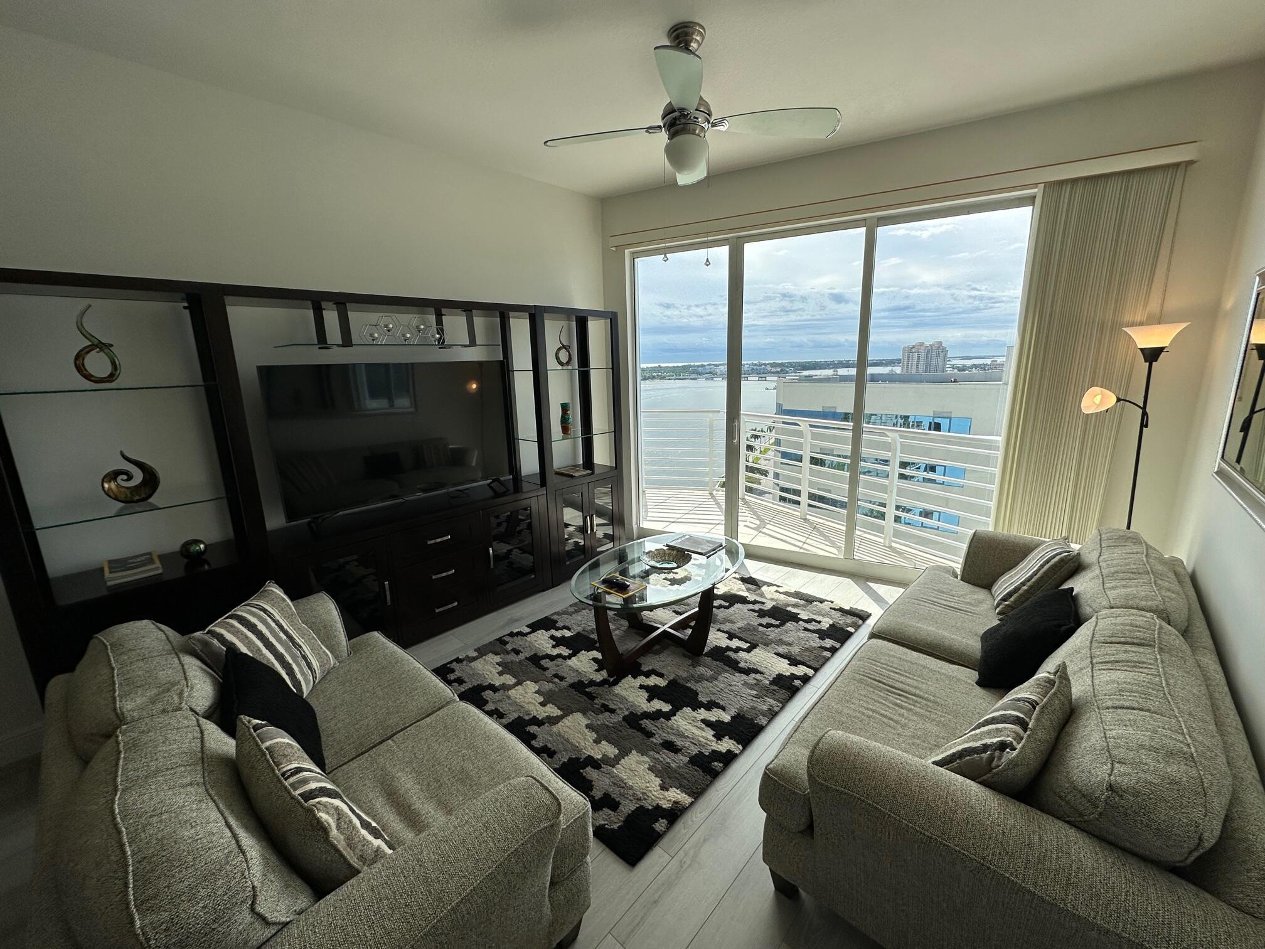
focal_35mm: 14
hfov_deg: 102.1
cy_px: 474
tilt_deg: -13.2
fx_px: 512
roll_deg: +0.9
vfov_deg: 85.7
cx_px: 632
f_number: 2.2
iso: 40
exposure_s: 1/626
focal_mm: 2.22
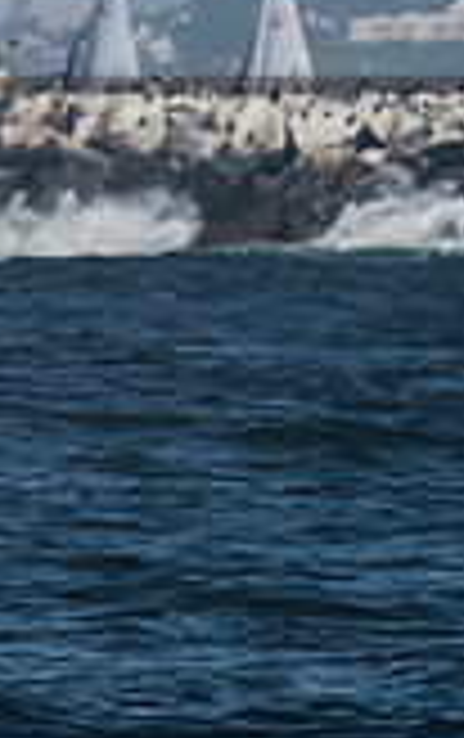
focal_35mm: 914
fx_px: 18428
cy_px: 43
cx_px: -450
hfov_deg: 1.4
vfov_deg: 2.3
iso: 400
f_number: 8
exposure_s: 1/800
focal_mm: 200
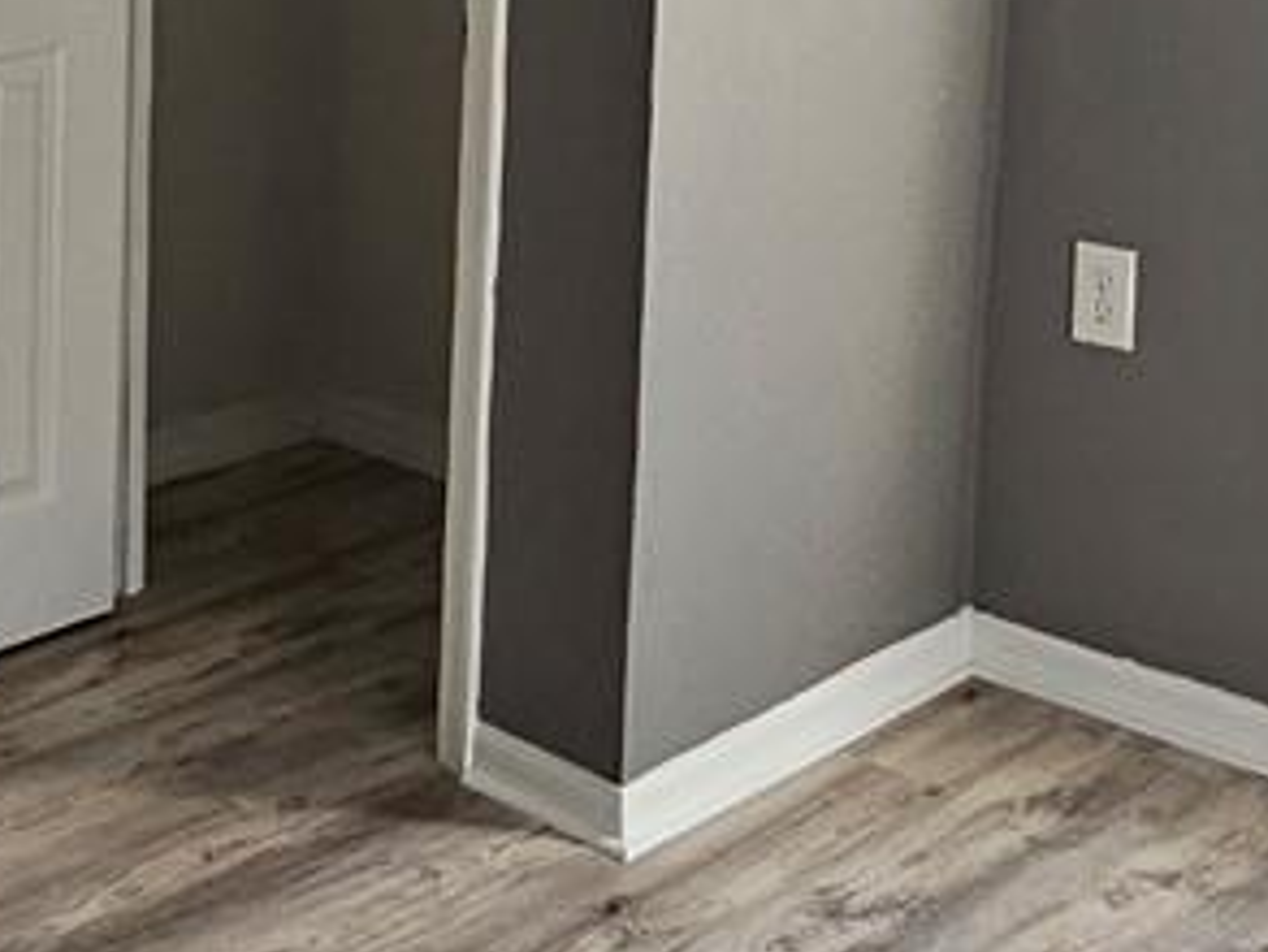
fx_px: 2602
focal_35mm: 71
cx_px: 351
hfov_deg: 27.1
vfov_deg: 19.5
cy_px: -208
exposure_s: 1/100
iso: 200
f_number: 2.2
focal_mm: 2.2
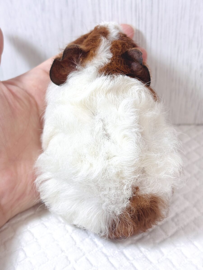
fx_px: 407
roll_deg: +2.8
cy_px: 135
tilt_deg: -41.2
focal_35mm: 52
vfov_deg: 36.8
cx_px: 102
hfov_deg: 28.0
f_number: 1.6
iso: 40
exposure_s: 1/100
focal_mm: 5.96
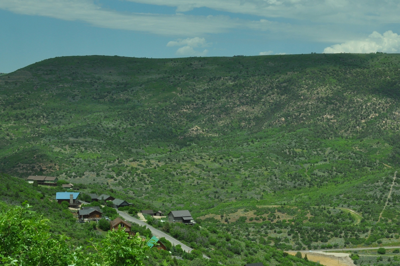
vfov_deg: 19.0
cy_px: 207
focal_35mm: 71
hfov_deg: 28.0
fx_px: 788
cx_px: 311
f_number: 11
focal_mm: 26
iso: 200
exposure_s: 1/500
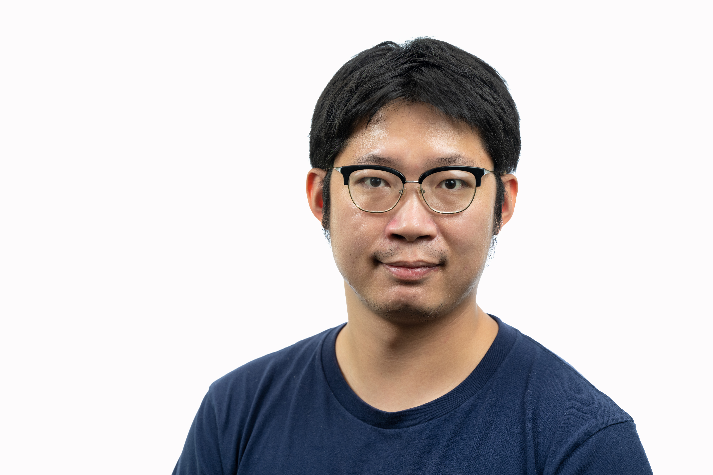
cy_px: 238
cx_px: 356
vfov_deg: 12.5
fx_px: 2178
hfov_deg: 18.6
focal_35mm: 110
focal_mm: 110
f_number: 4.5
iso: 250
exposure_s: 1/80
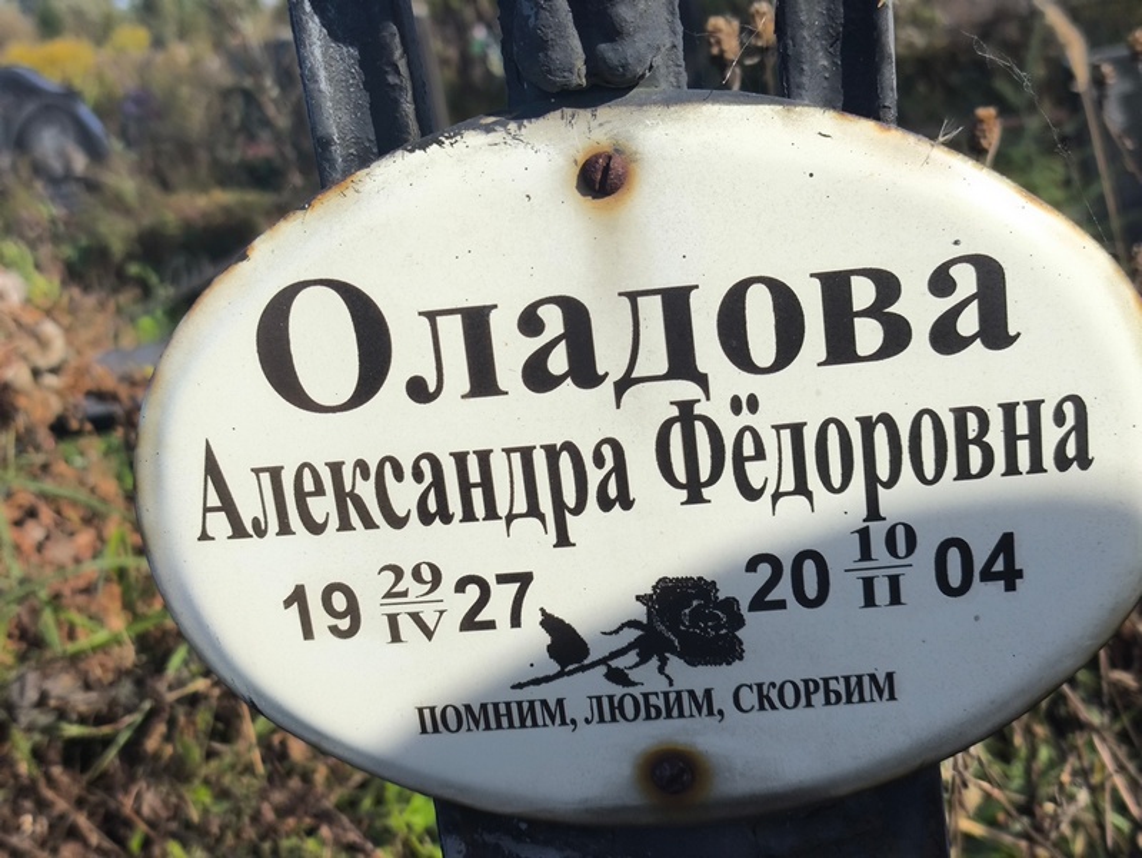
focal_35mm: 50
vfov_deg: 29.1
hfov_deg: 38.2
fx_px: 1650
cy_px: 429
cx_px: 571
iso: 50
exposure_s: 1/1081
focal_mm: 4.71
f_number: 1.7
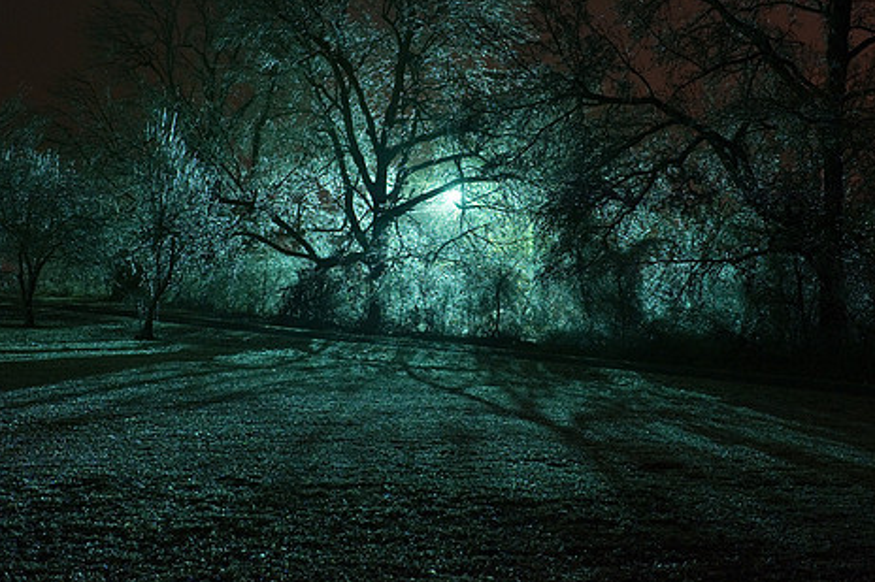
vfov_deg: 19.4
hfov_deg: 28.9
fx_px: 1701
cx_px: 428
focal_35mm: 70
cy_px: 220
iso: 200
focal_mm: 56
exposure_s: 10
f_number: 6.3
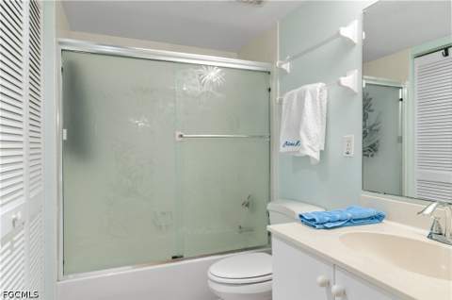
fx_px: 282
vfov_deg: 55.9
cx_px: 226
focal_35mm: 22
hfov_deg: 77.4
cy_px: 150
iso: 200
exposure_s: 1/5
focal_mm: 15
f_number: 8
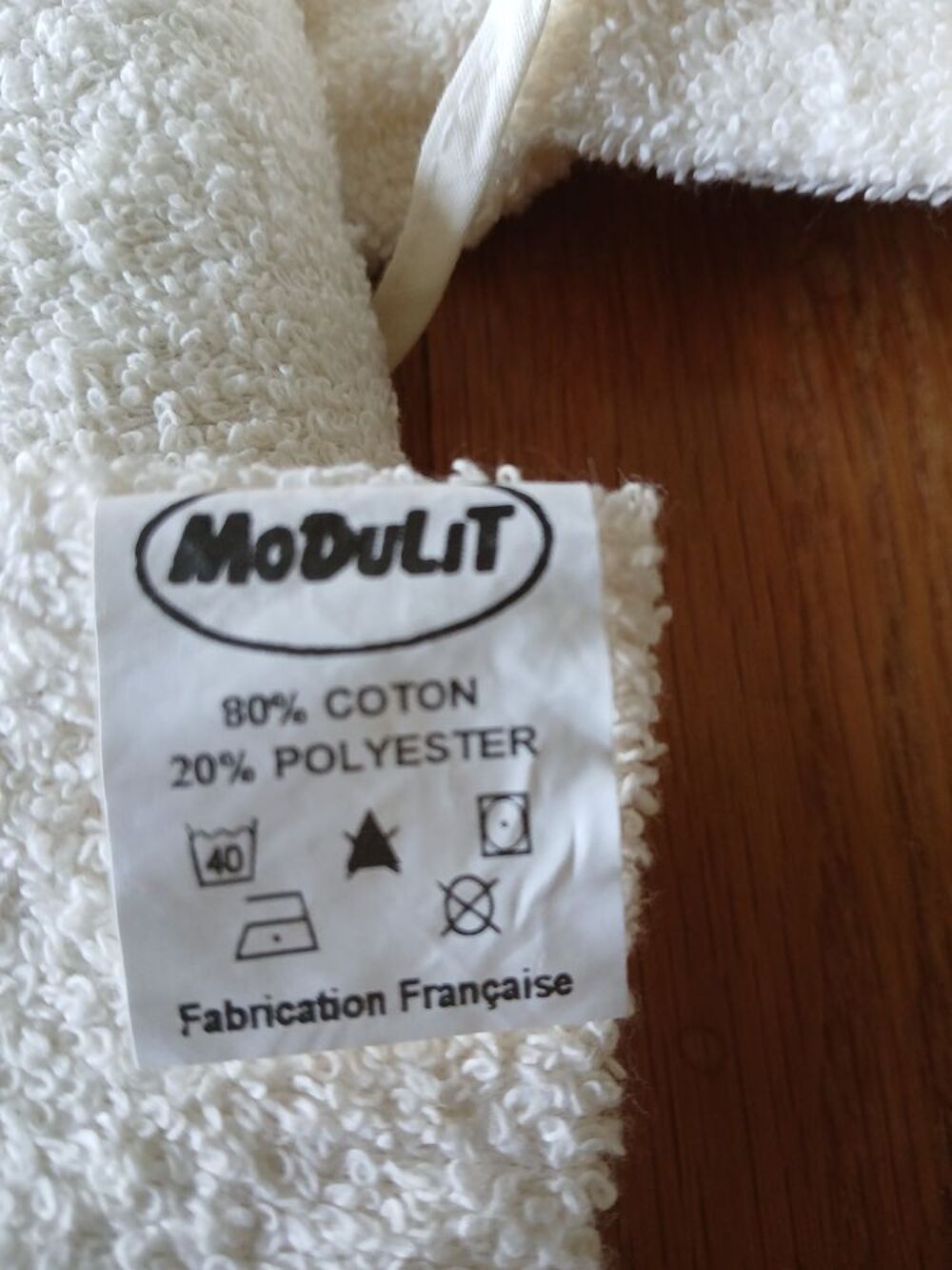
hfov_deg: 53.1
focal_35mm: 26
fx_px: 953
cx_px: 476
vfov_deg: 67.3
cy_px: 635
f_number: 1.8
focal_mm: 3.98
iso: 200
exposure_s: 1/50
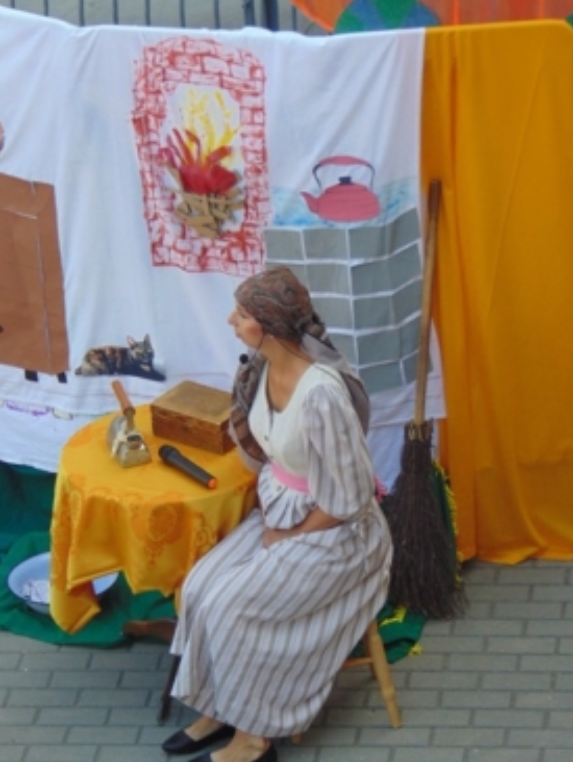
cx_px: 240
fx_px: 4740
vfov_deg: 9.2
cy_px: 429
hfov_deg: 6.9
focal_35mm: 215
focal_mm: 29.5
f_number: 4
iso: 100
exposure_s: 1/125
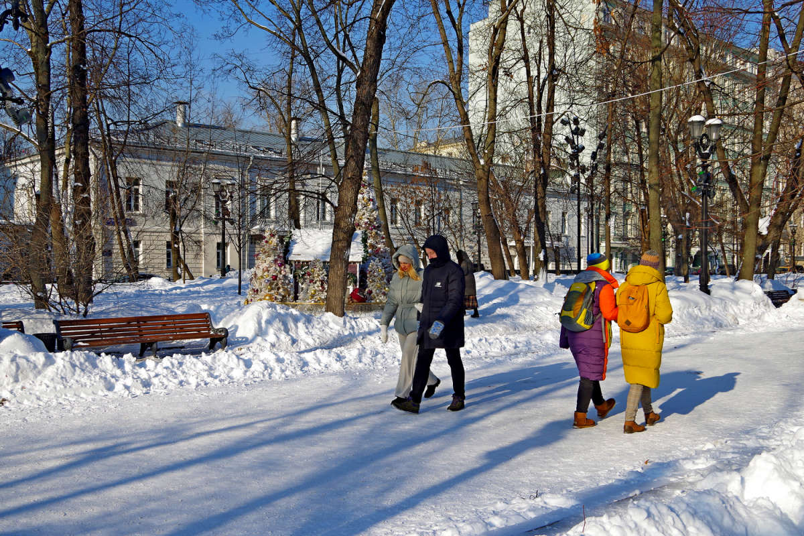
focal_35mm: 36
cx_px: 402
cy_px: 268
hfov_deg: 53.1
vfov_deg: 36.9
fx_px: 804
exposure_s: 1/200
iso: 100
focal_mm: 24
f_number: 8
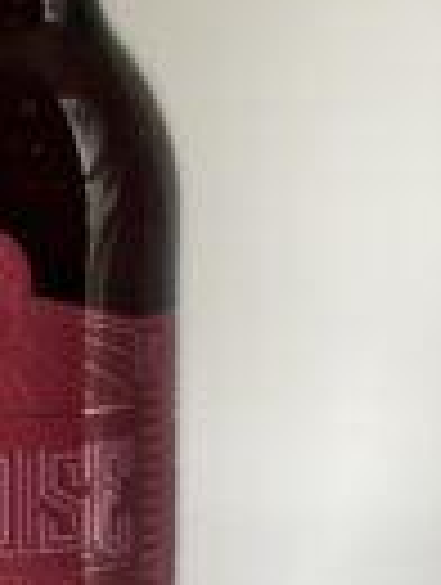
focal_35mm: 160
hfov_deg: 9.3
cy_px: 207
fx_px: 2709
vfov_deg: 12.3
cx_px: 18
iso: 100
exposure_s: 1/122
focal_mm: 6
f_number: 2
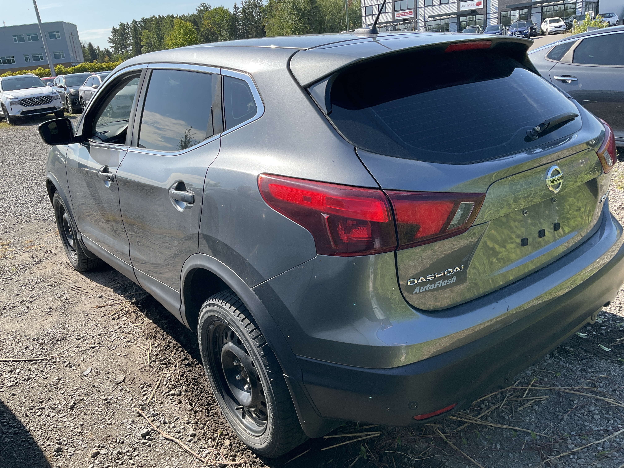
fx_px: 523
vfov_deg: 48.2
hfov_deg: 61.7
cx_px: 312
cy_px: 234
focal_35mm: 29
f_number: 1.8
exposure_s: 1/674
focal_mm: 3
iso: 25
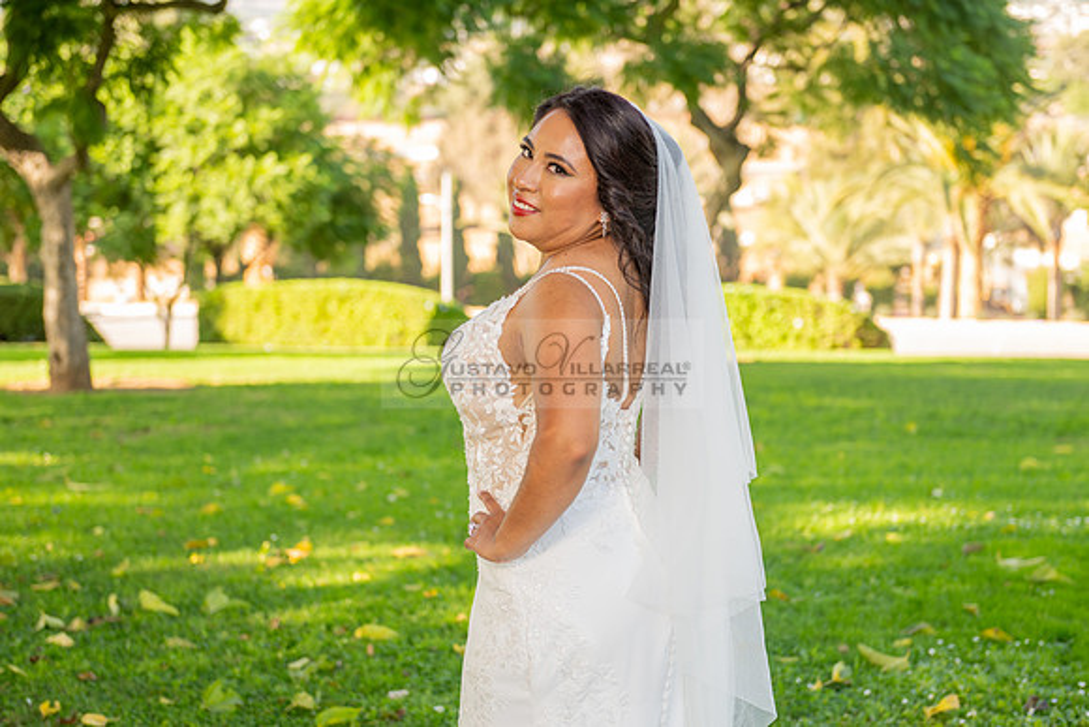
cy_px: 364
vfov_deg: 22.6
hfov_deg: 33.4
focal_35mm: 60
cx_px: 544
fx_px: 1815
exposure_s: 1/200
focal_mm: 60
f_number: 3.5
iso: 200
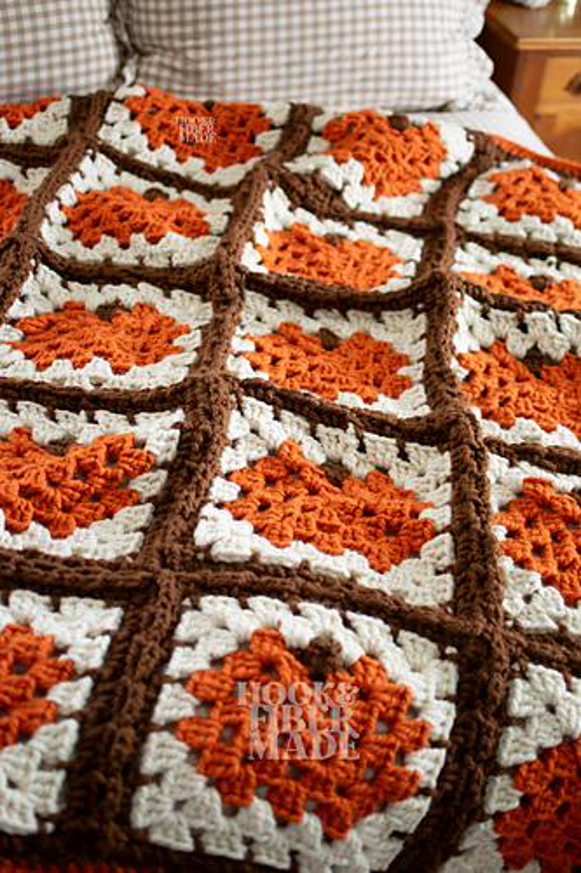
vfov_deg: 37.9
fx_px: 1272
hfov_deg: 25.7
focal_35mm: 52
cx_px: 290
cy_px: 436
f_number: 1.8
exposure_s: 1/80
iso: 400
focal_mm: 35
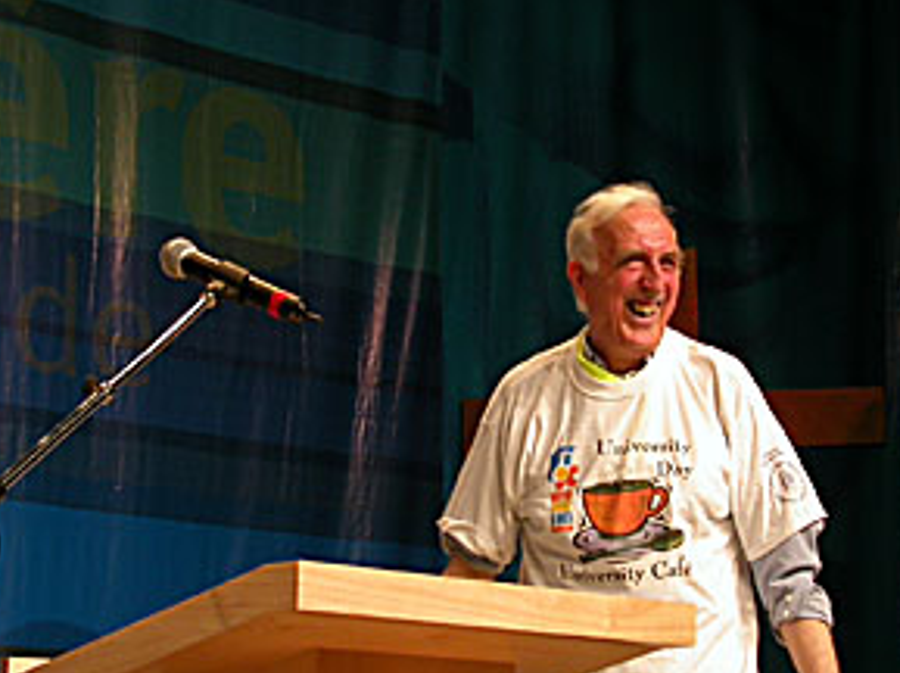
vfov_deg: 15.2
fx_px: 2519
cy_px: 355
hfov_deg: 20.3
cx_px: 498
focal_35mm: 97
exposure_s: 1/39.6
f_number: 3.3
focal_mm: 14.6
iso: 100
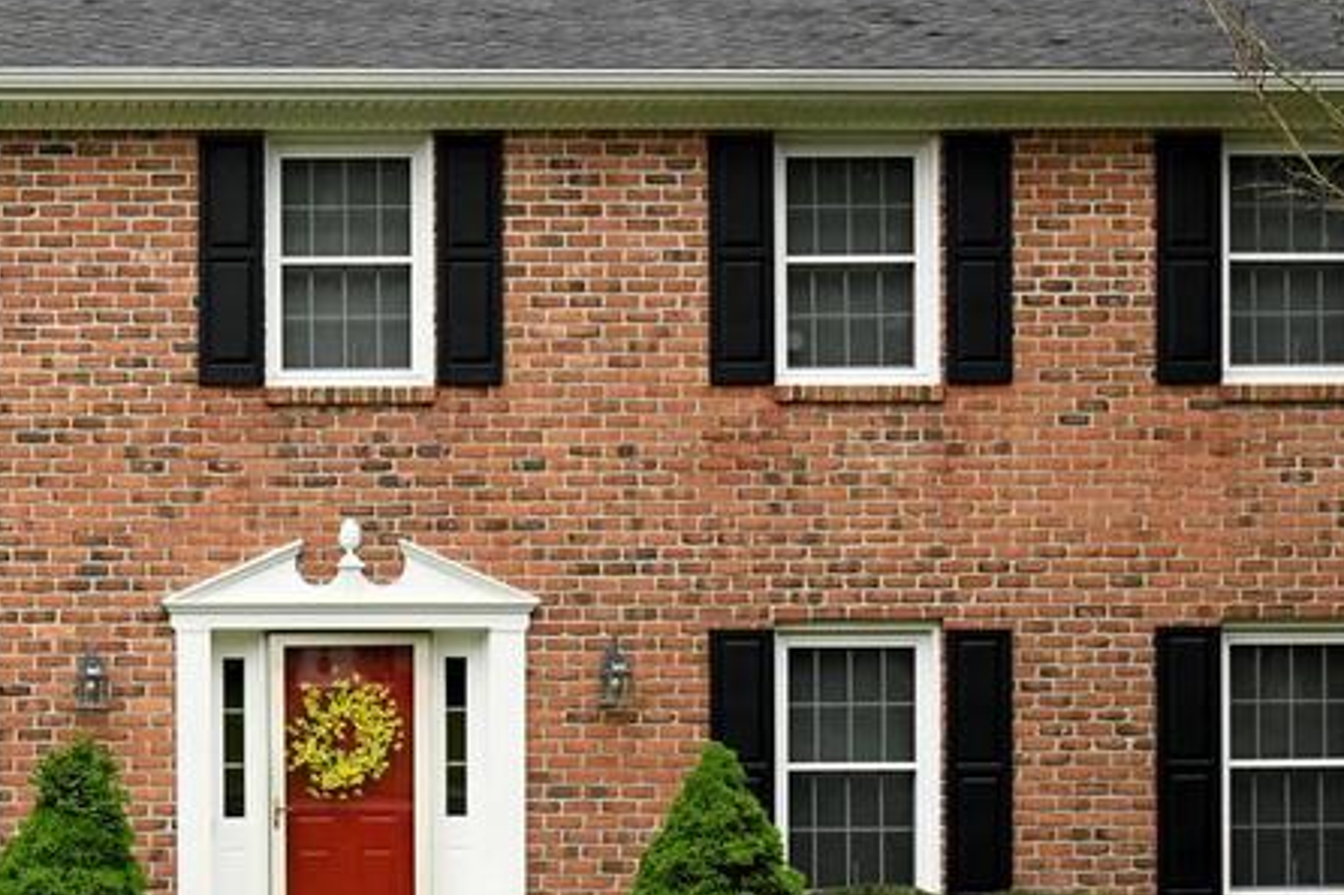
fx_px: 2650
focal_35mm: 71
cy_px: 729
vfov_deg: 19.0
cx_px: -21
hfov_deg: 26.8
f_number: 4
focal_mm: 22
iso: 3200
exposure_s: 1/8000
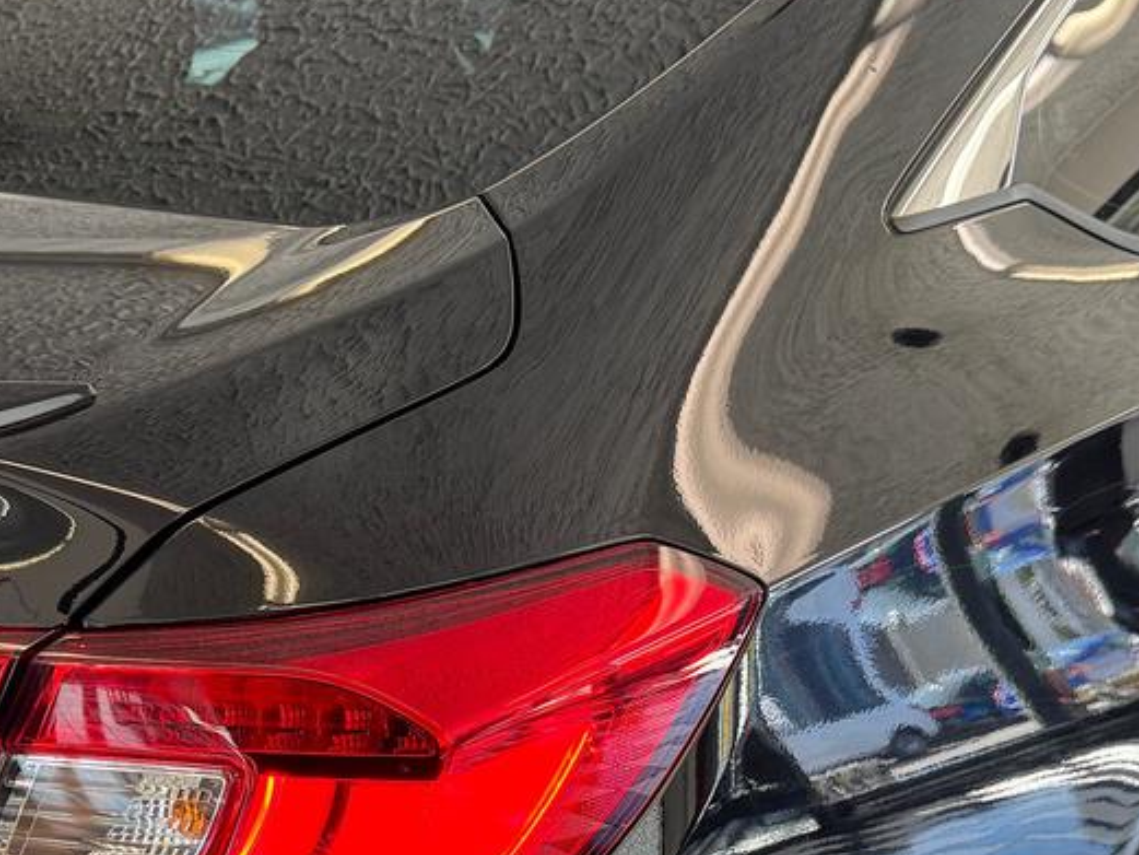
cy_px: 844
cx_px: 404
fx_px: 1942
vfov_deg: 23.8
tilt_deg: -23.6
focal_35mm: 59
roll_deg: +0.6
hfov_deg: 32.5
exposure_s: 1/120
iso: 125
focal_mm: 6.76
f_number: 1.78
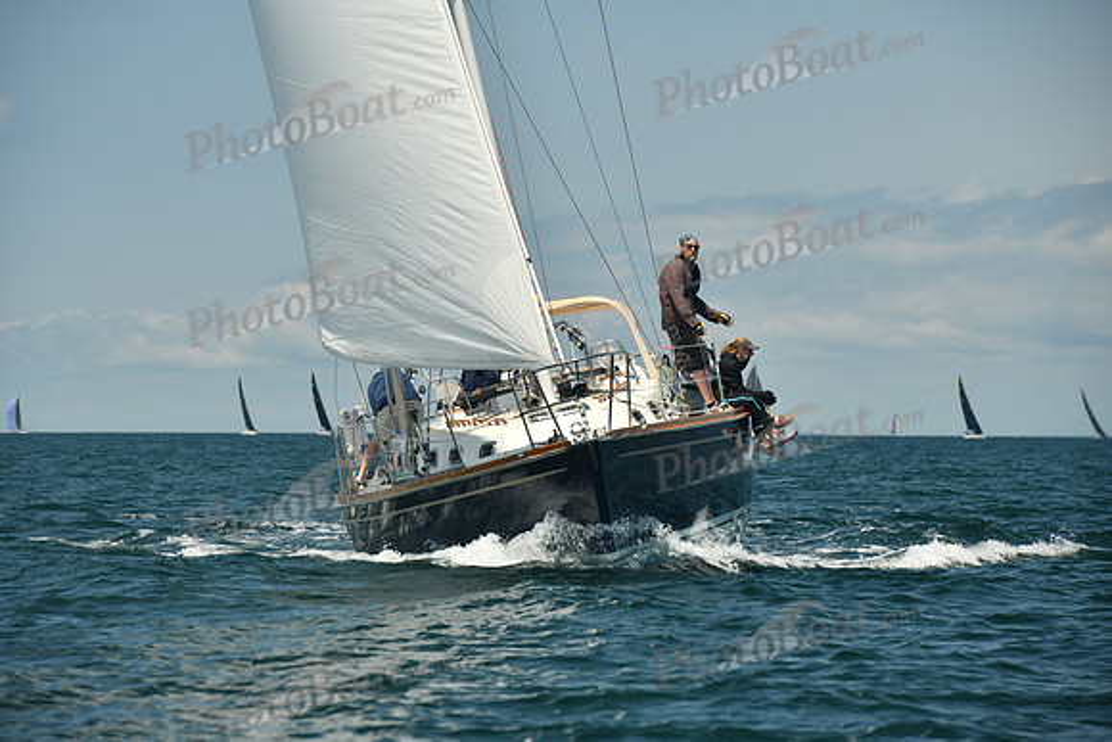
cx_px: 556
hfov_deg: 10.3
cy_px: 371
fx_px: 6179
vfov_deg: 6.9
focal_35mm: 200
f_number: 8
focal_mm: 200
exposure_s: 1/640
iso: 320
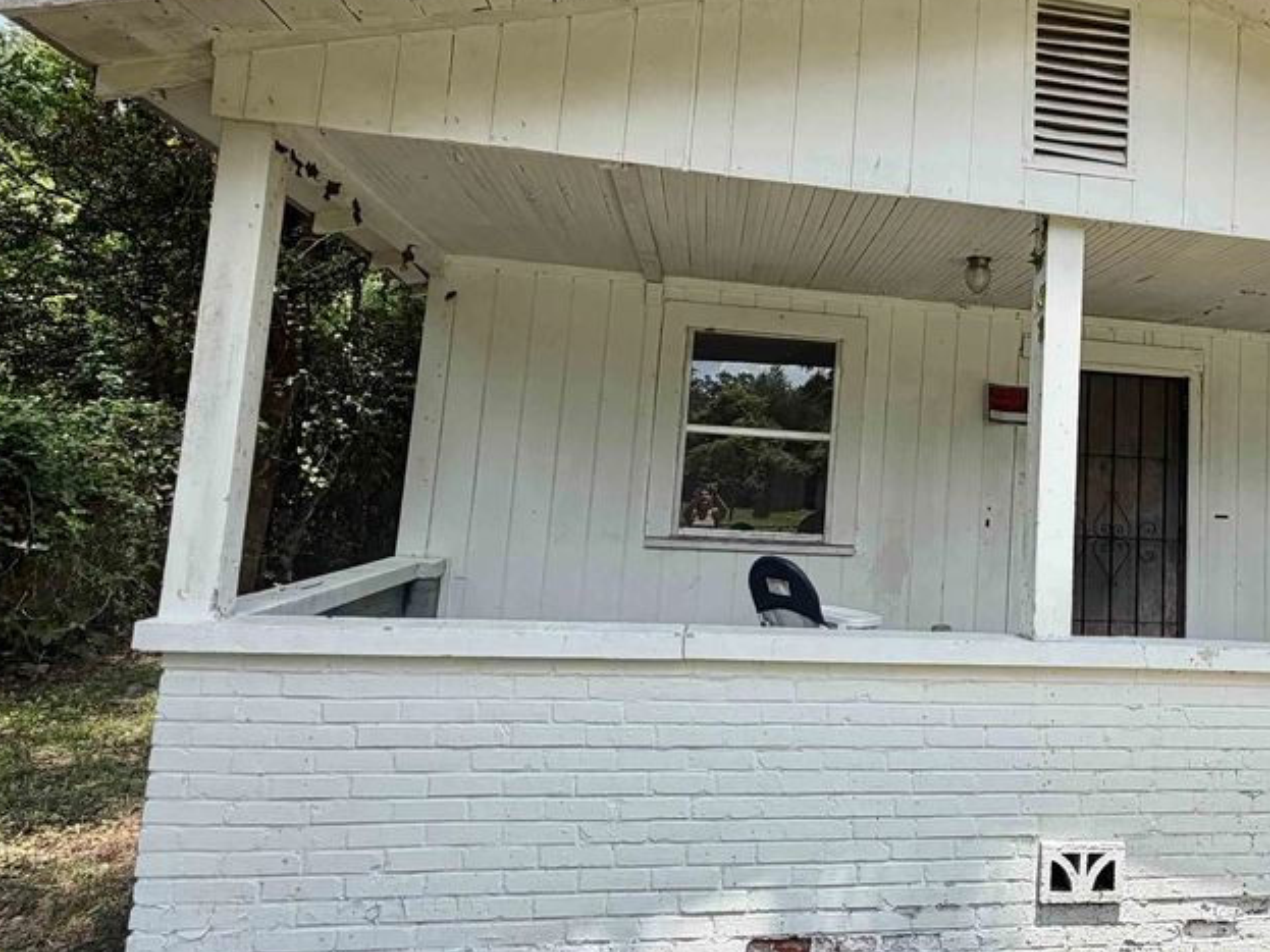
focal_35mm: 23
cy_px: 393
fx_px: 844
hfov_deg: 69.2
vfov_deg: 58.5
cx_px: 950
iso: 40
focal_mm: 2.22
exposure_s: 1/644
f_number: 2.2
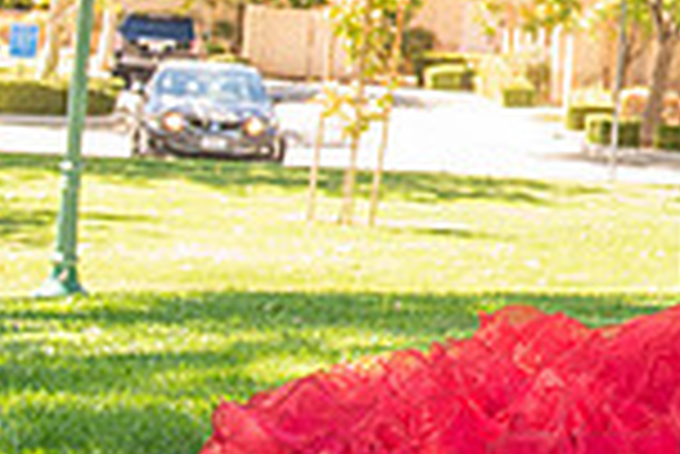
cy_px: -97
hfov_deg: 11.5
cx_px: 1238
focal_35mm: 165
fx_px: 3120
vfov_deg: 8.3
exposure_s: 1/200
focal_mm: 34
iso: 500
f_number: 6.3
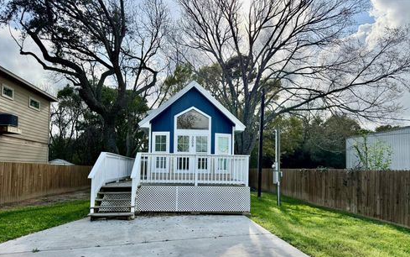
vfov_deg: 47.3
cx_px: 204
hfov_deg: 70.4
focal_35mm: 26
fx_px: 291
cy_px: 156
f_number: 1.78
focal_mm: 6.76
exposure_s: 1/5319
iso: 100
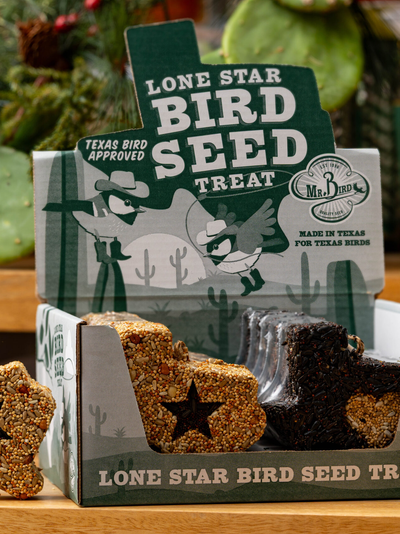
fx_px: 2804
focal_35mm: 182
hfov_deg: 8.2
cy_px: 267
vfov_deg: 10.9
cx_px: 231
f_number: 5
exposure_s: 1/250
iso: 160
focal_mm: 126
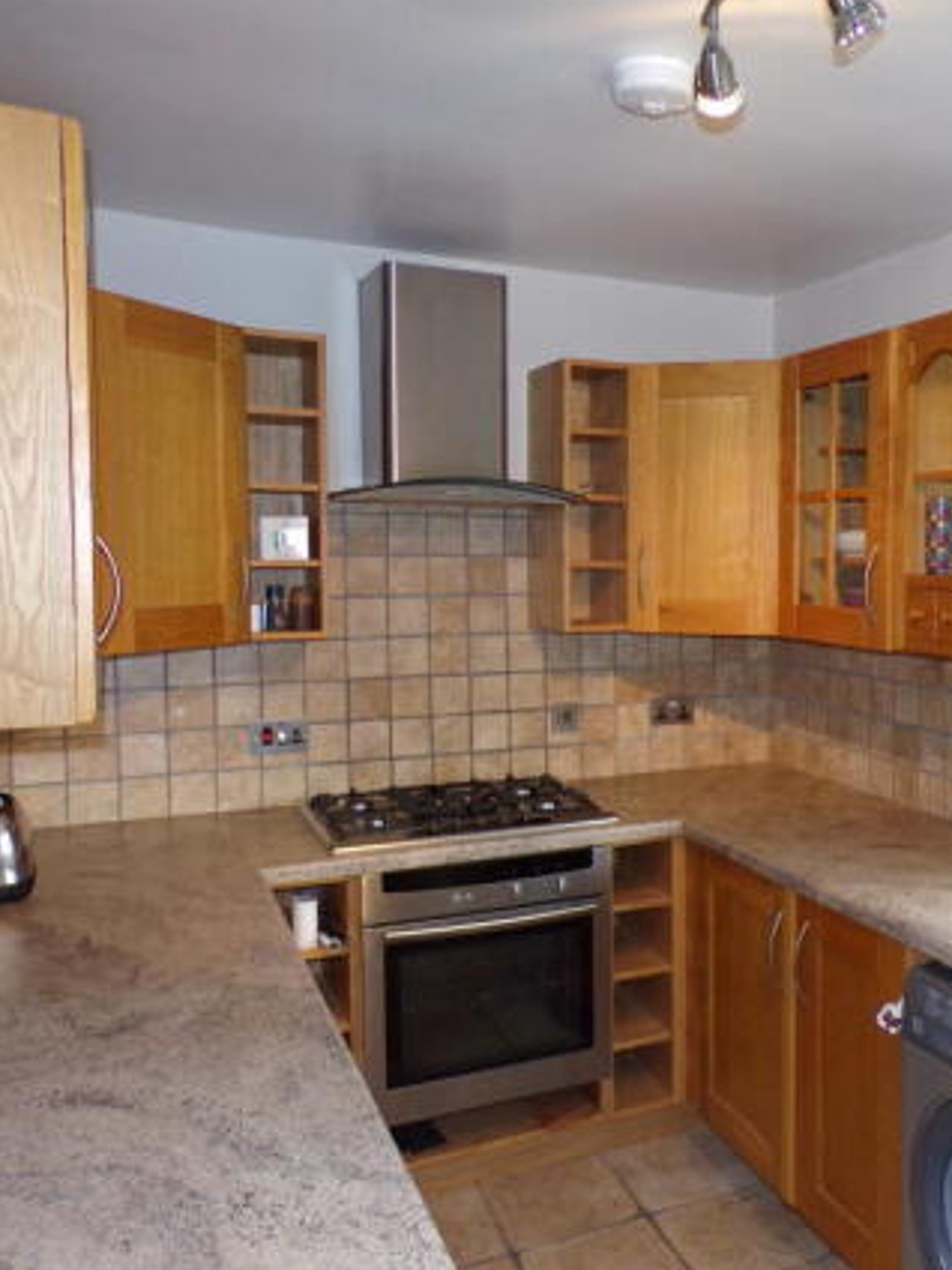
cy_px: 636
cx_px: 720
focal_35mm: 33
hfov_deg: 41.6
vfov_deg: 55.4
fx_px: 1210
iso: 200
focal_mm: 4.3
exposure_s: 1/34
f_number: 3
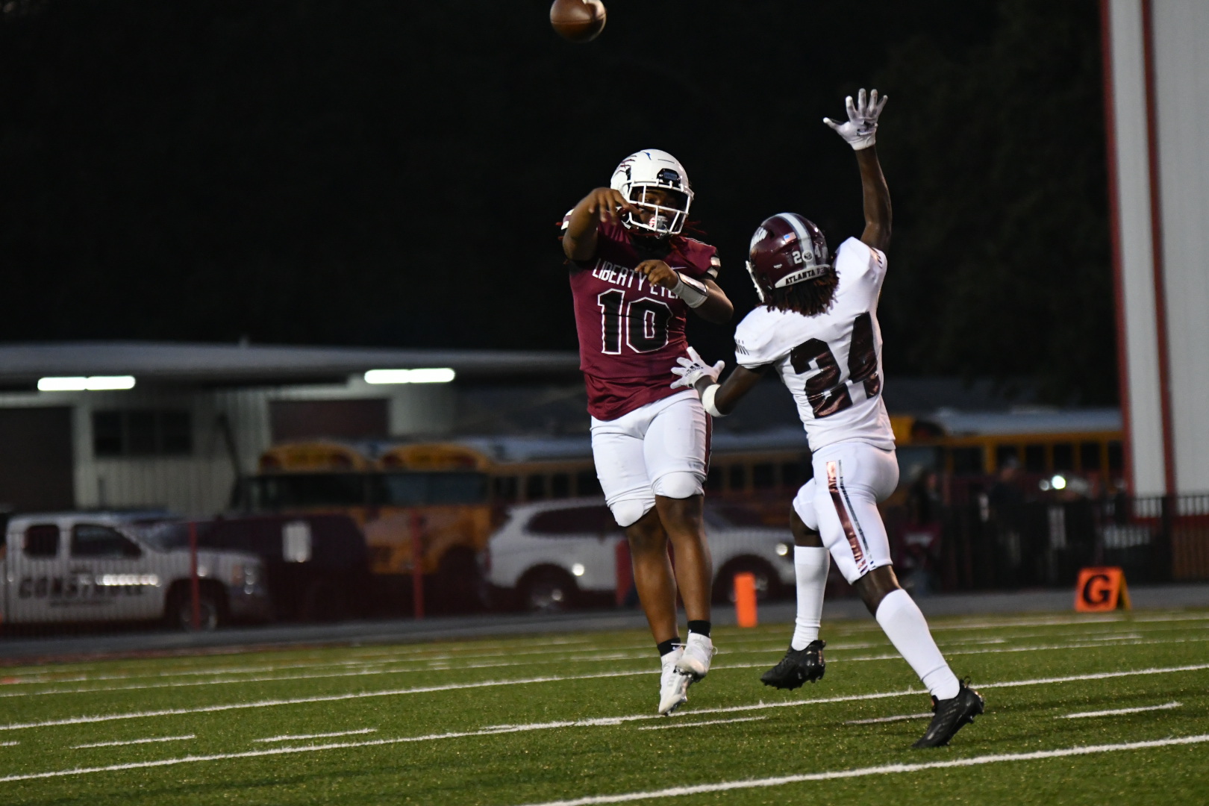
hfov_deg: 9.1
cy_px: 403
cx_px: 604
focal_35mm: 225
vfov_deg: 6.1
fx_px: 7556
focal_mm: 150
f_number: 2.8
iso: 4000
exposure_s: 1/800
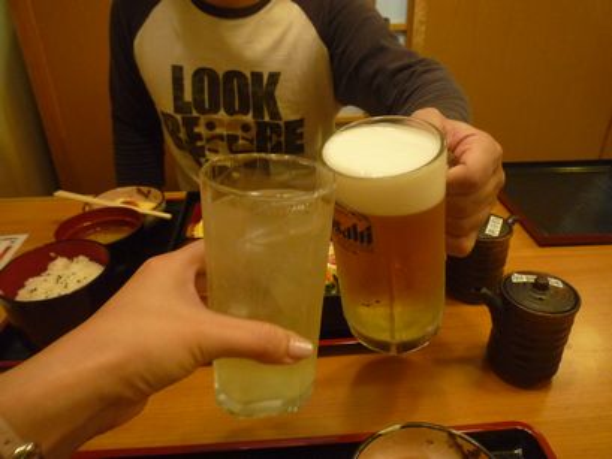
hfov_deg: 69.4
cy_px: 230
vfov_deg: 54.9
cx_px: 306
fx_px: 442
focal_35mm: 25
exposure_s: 1/8
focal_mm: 4.4
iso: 400
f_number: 2.8
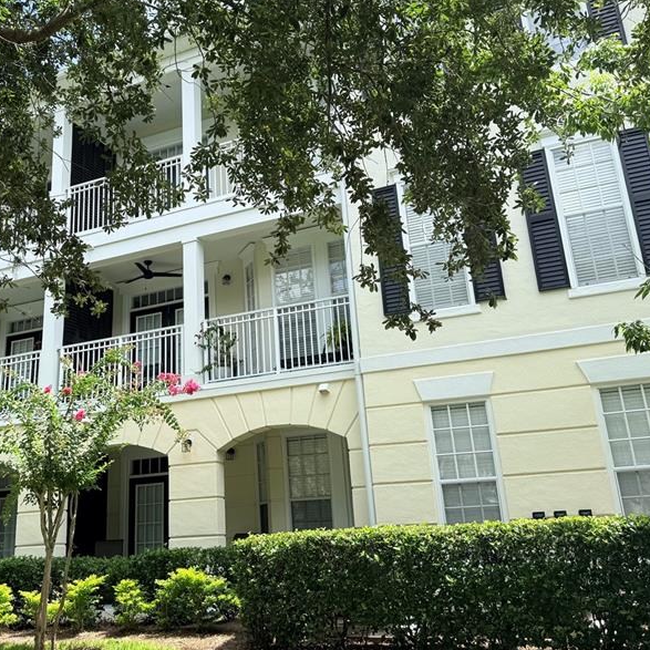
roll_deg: +2.9
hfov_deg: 44.5
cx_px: 236
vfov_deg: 44.7
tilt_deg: +20.5
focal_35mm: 37
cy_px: 260
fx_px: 786
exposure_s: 1/1653
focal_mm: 6.76
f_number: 1.78
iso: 80
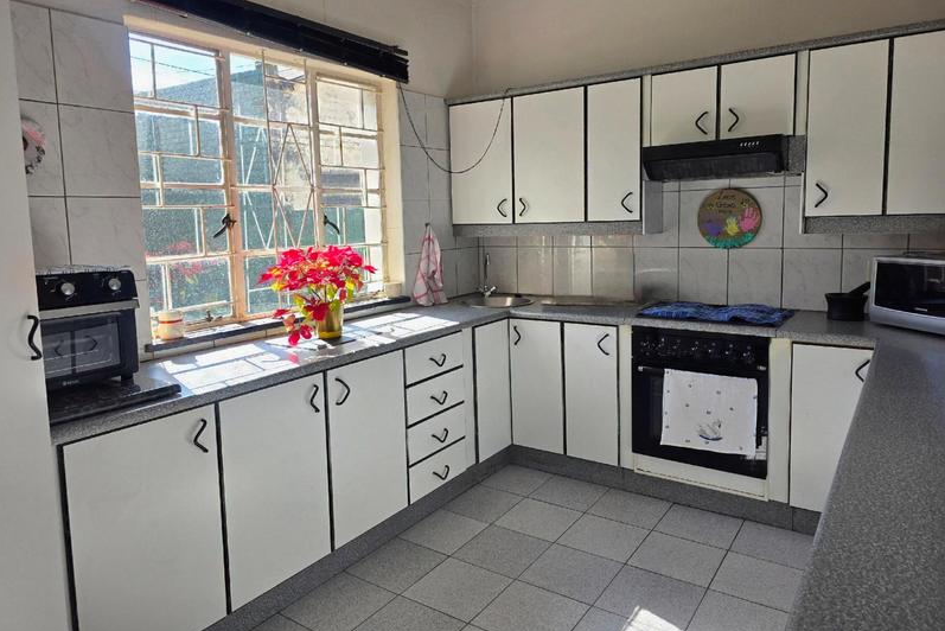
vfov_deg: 53.0
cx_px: 472
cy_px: 279
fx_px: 630
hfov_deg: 73.7
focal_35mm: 24
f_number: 1.7
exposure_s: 1/370
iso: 32
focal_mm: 6.3
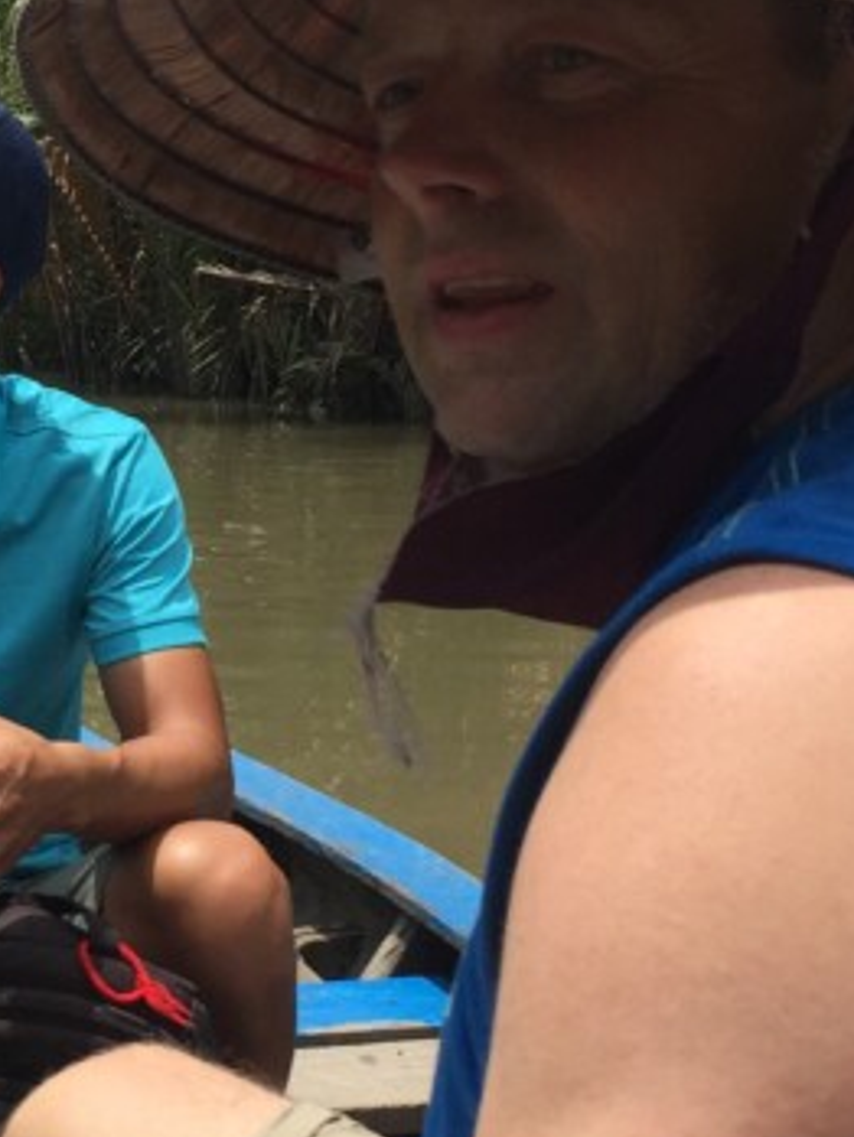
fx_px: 2794
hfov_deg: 17.0
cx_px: -20
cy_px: 560
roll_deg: +0.5
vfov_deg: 23.0
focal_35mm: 85
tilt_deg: -4.2
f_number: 2.2
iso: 32
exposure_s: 1/2475
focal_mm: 4.15
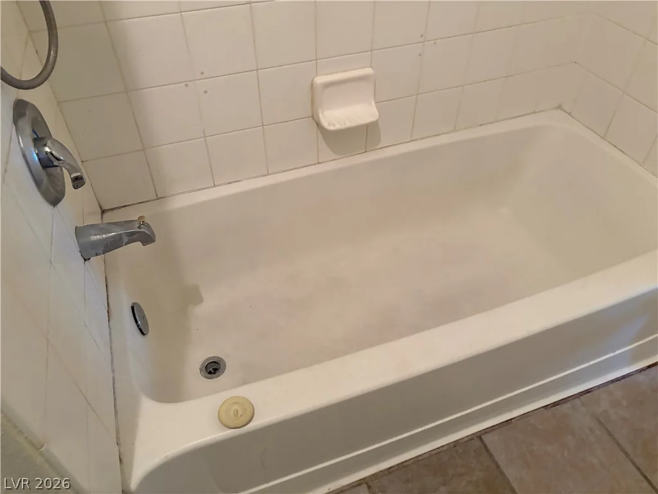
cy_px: 247
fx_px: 494
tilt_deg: -46.7
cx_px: 329
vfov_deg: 53.1
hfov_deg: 67.3
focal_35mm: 26
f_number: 1.6
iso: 400
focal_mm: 5.96
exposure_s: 1/40
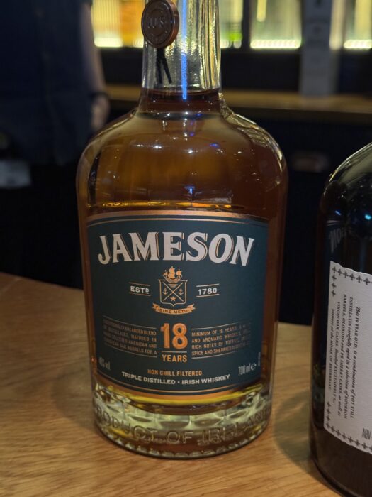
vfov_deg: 39.7
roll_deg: +1.1
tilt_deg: -17.4
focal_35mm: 48
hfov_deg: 30.3
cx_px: 186
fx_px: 688
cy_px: 248
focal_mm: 6.76
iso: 800
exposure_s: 1/20
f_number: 1.78
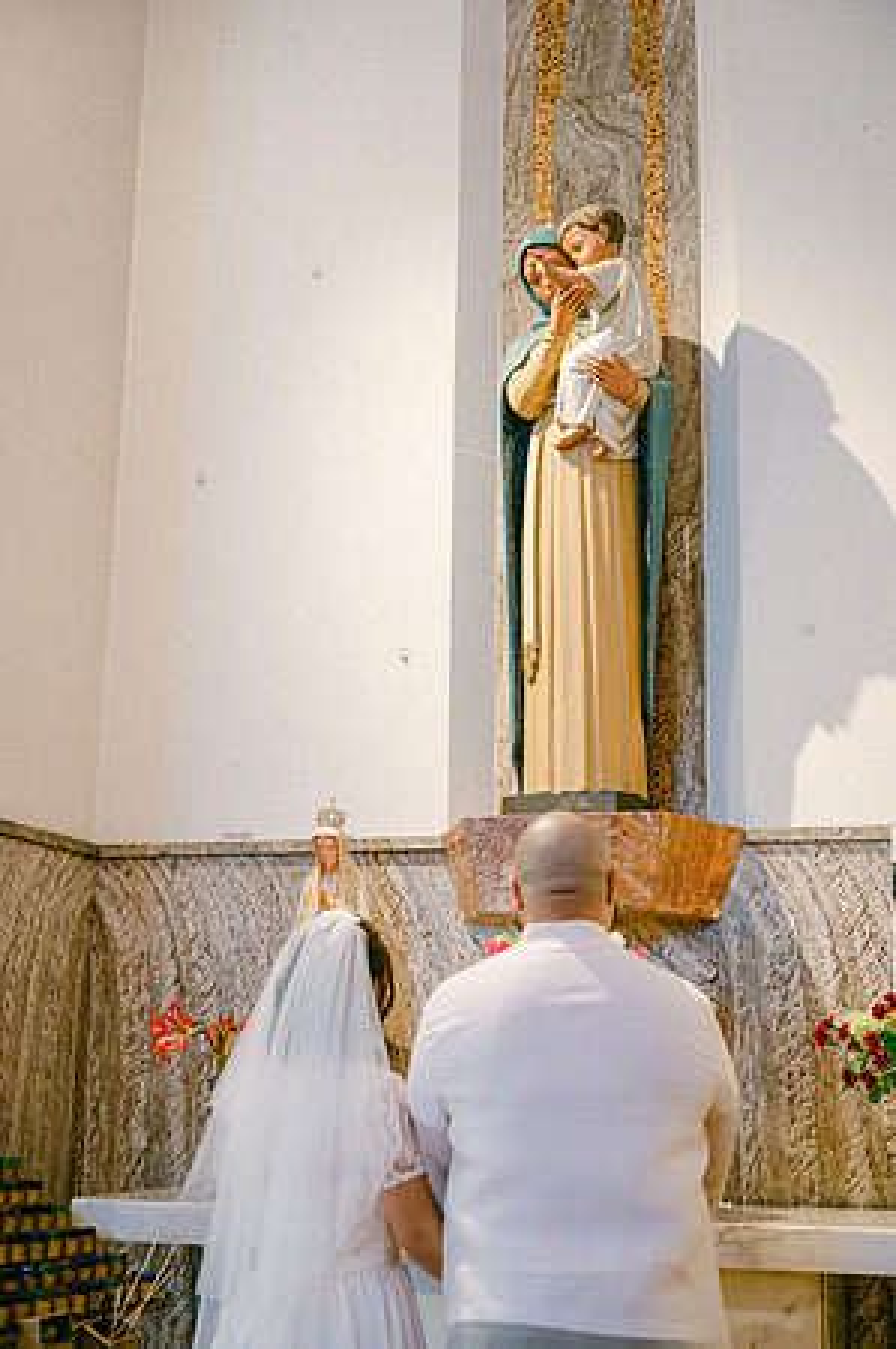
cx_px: 448
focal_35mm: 46
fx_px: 1721
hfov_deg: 29.2
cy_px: 674
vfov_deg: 42.8
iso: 1600
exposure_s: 1/160
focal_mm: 46
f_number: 3.2
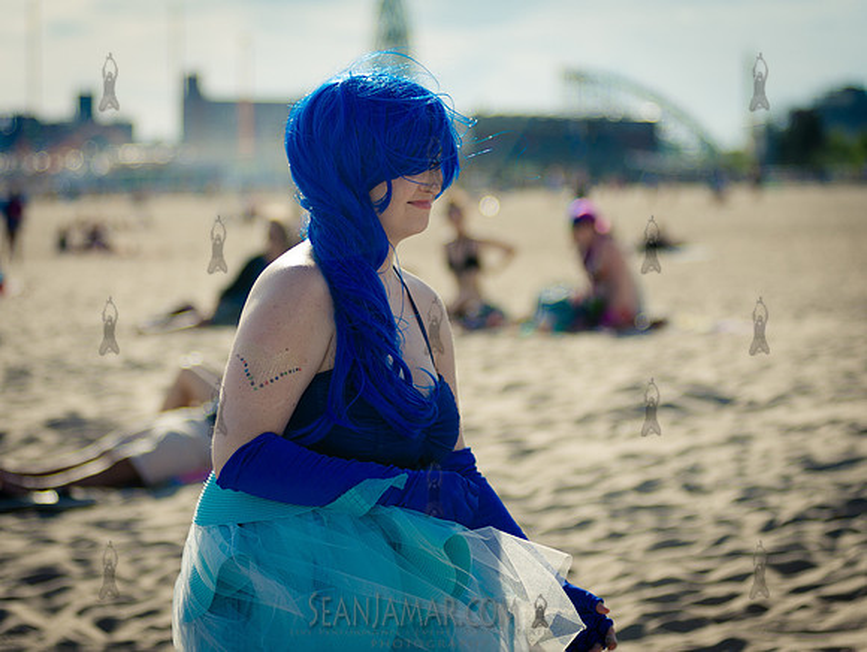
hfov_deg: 18.6
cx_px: 360
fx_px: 2641
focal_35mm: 105
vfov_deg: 14.1
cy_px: 255
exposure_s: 1/3200
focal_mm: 80
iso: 125
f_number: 2.8
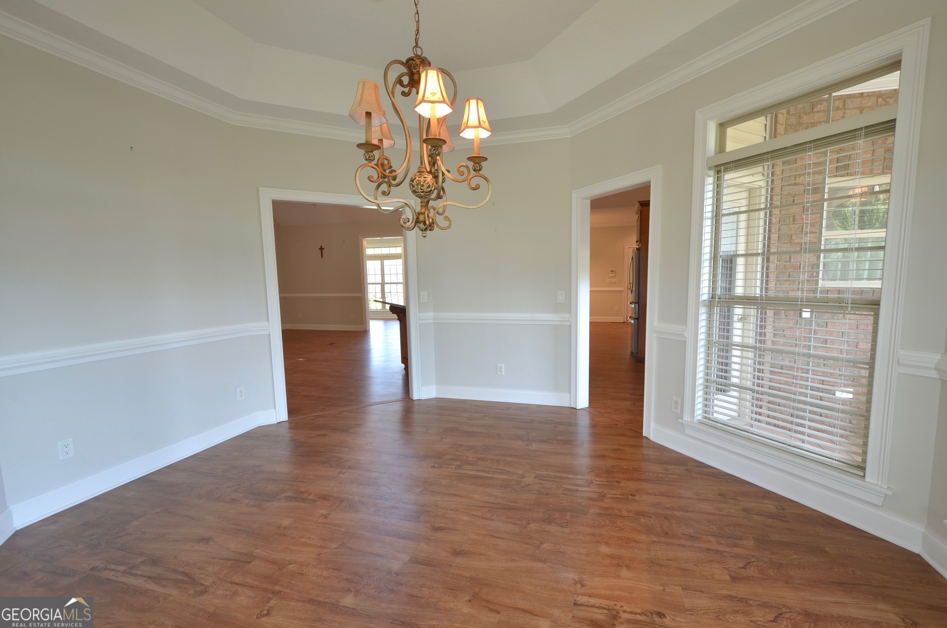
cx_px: 474
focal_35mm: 15
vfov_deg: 77.1
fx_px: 394
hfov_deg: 100.5
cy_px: 314
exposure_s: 1/8
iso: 200
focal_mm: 10
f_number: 9
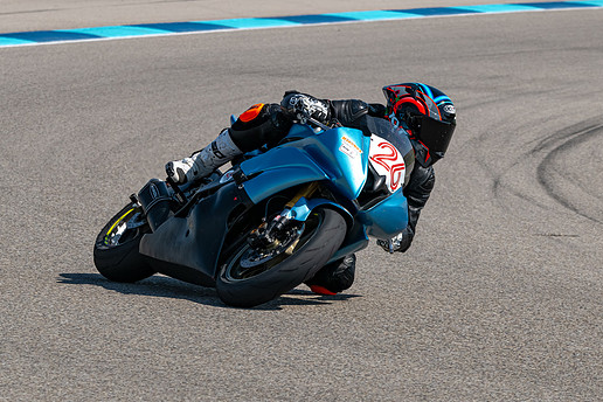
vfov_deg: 4.3
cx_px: 275
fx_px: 5376
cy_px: 111
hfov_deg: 6.4
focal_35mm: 321
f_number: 11
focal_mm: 200
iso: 400
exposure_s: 1/1250
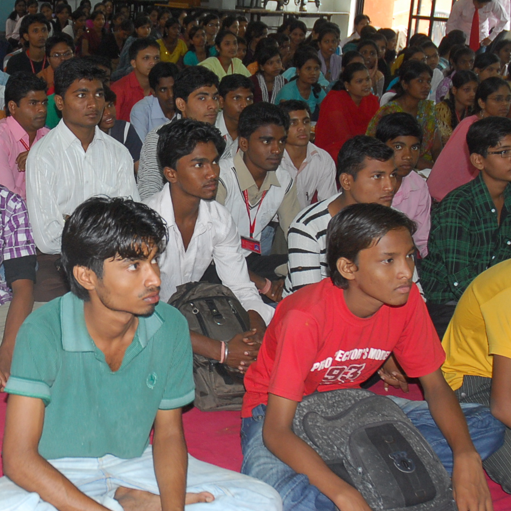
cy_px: 243
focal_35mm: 60
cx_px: 41
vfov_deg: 28.6
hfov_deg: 27.5
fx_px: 1002
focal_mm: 22
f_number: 4.5
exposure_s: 1/60
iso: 640
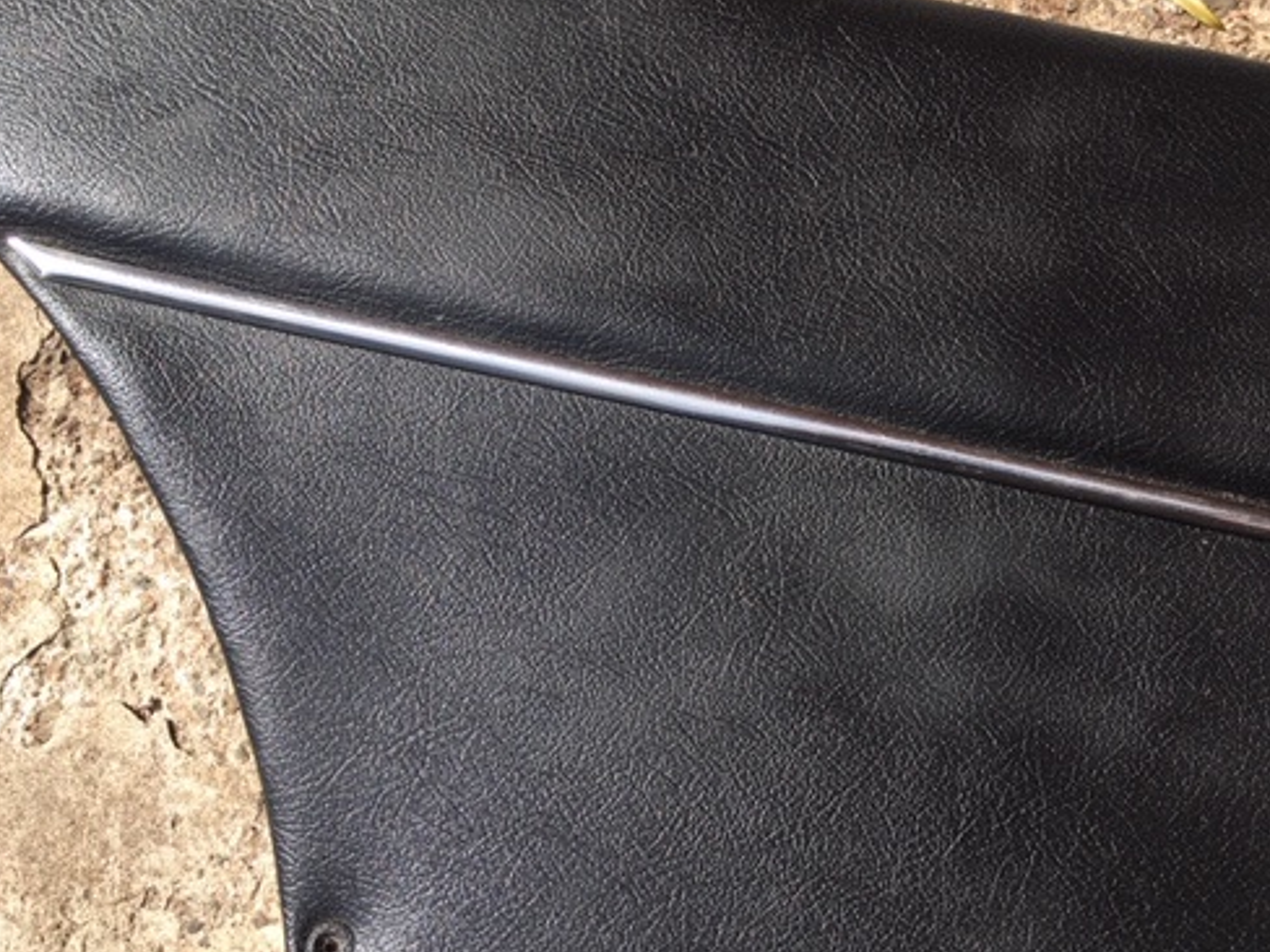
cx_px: 791
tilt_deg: -76.5
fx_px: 1394
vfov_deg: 37.7
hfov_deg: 48.5
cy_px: 442
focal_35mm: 38
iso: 25
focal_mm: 4.15
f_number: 2.2
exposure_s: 1/651
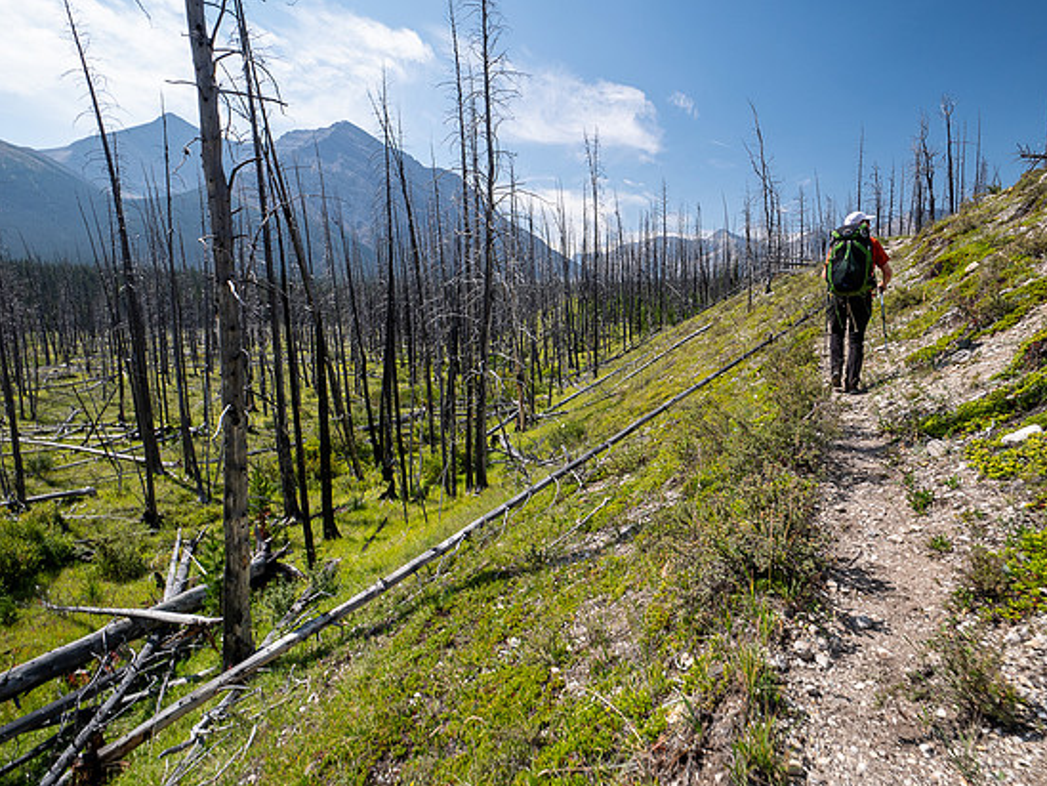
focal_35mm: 19
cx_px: 551
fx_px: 575
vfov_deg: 68.7
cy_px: 383
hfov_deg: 84.6
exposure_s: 1/80
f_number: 8
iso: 200
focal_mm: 9
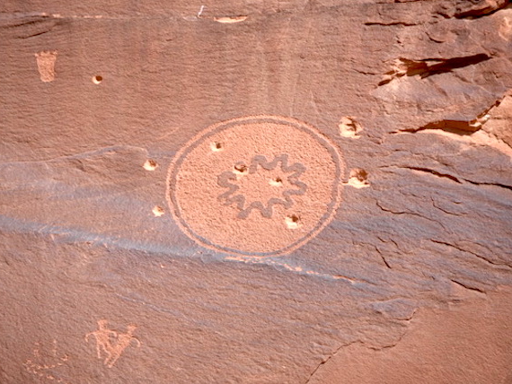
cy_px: 178
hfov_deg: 8.0
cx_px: 245
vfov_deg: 6.0
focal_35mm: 248
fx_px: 3670
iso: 100
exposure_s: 1/500
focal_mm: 210
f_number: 5.6
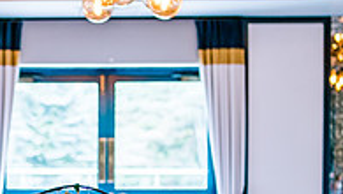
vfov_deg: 11.1
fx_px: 992
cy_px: 168
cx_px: -40
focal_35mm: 109
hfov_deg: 18.8
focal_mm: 35
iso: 160
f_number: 1.6
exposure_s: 1/250
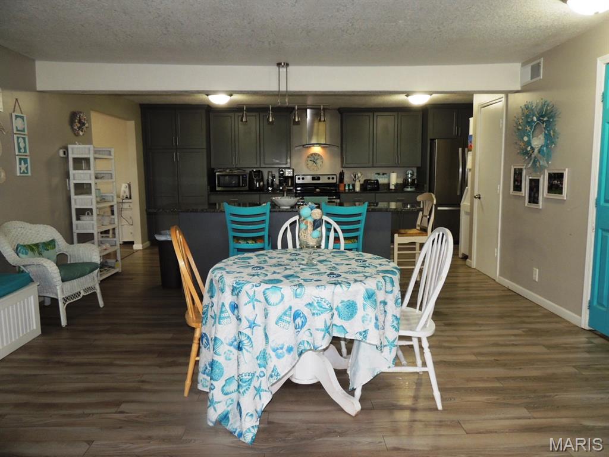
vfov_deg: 56.8
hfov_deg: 71.6
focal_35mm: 24
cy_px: 228
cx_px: 304
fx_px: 422
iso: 200
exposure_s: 1/30
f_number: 3
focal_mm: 4.3
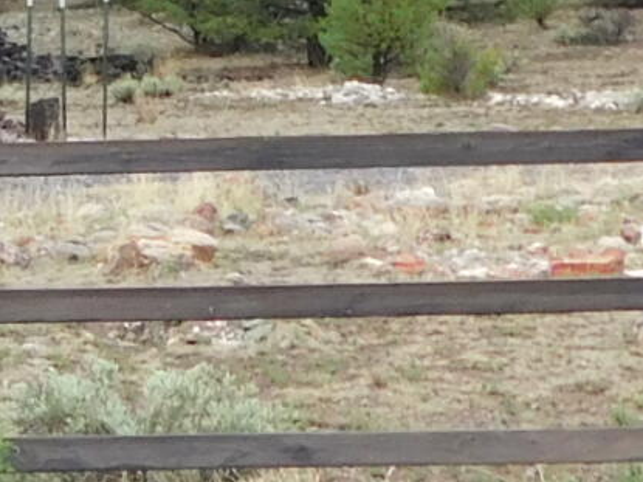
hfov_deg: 7.9
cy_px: -217
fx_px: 4030
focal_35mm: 217
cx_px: -1272
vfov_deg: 6.8
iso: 125
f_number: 3.2
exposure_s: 1/100
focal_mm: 5.3
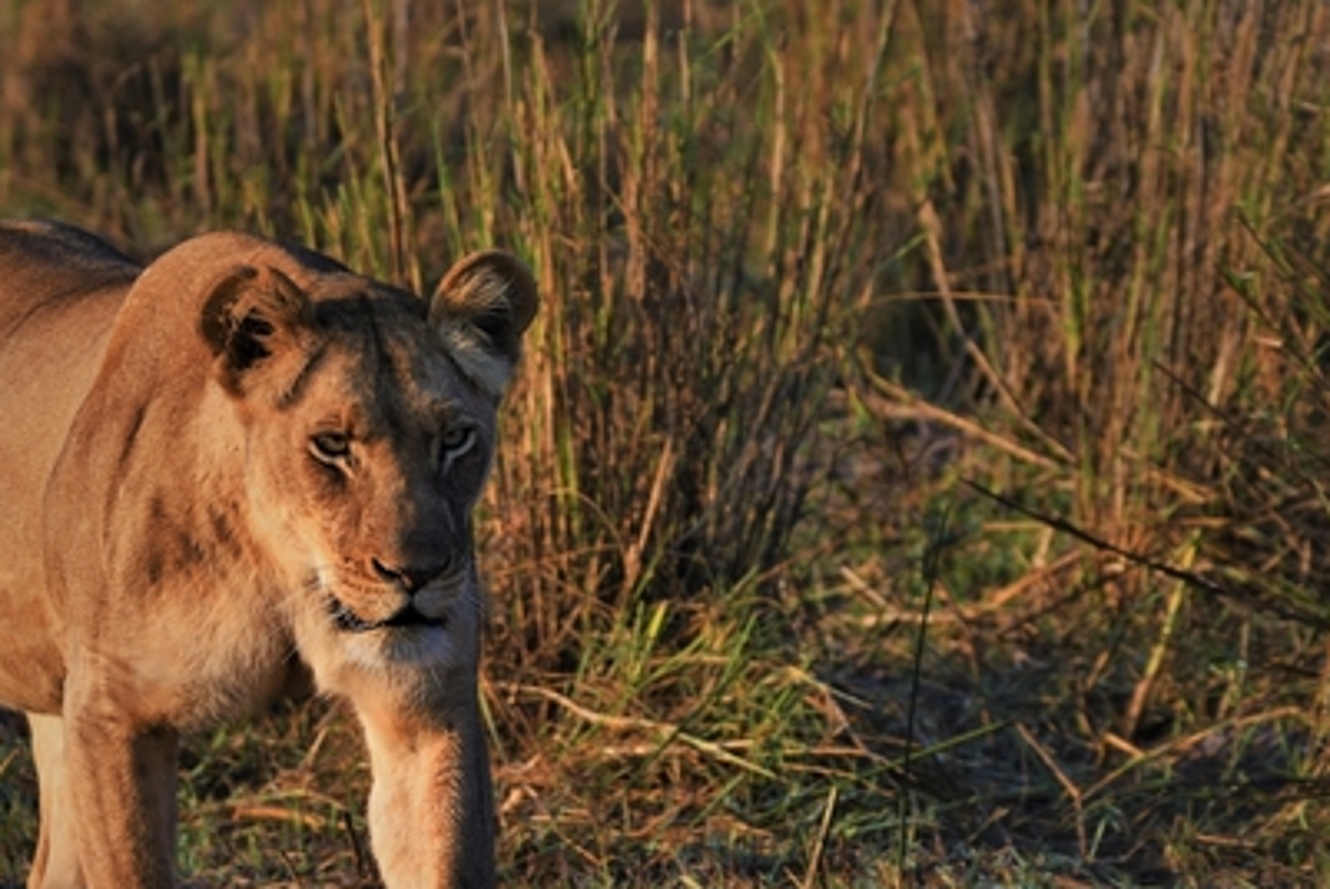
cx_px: 564
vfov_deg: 2.2
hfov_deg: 3.3
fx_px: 23217
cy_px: 582
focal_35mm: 628
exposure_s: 1/125
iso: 100
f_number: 5.6
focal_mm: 240
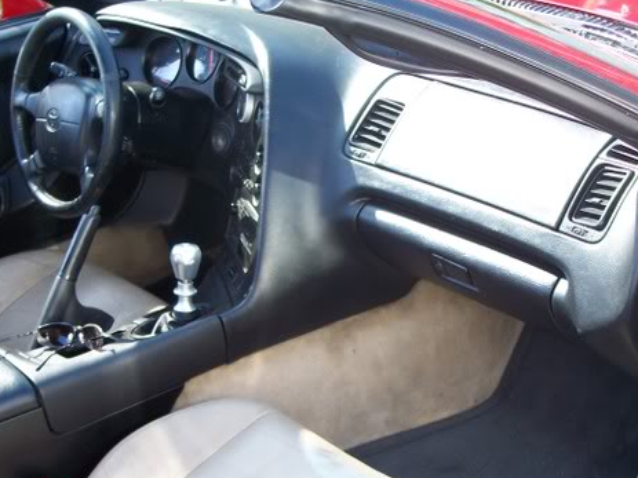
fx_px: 1179
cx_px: 322
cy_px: 337
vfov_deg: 22.8
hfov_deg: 30.3
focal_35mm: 64
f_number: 2.8
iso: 80
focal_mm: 7.8
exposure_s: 1/60
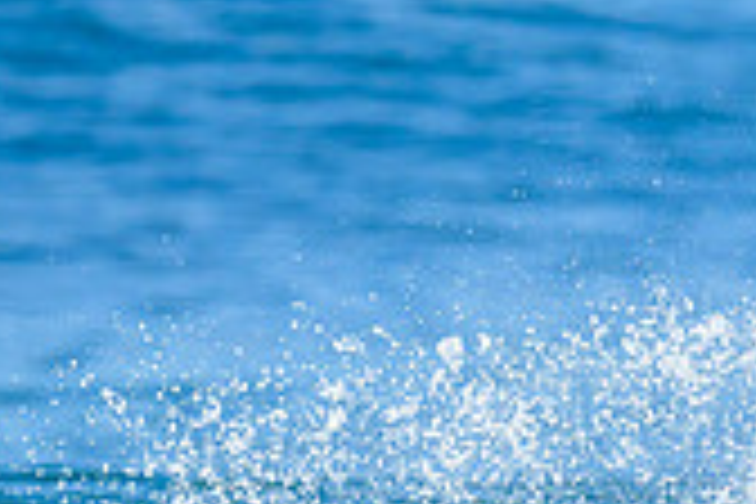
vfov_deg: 0.4
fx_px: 79731
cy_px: 488
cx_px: 958
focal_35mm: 3797
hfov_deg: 0.5
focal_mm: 800
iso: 400
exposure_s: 1/2000
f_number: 6.3
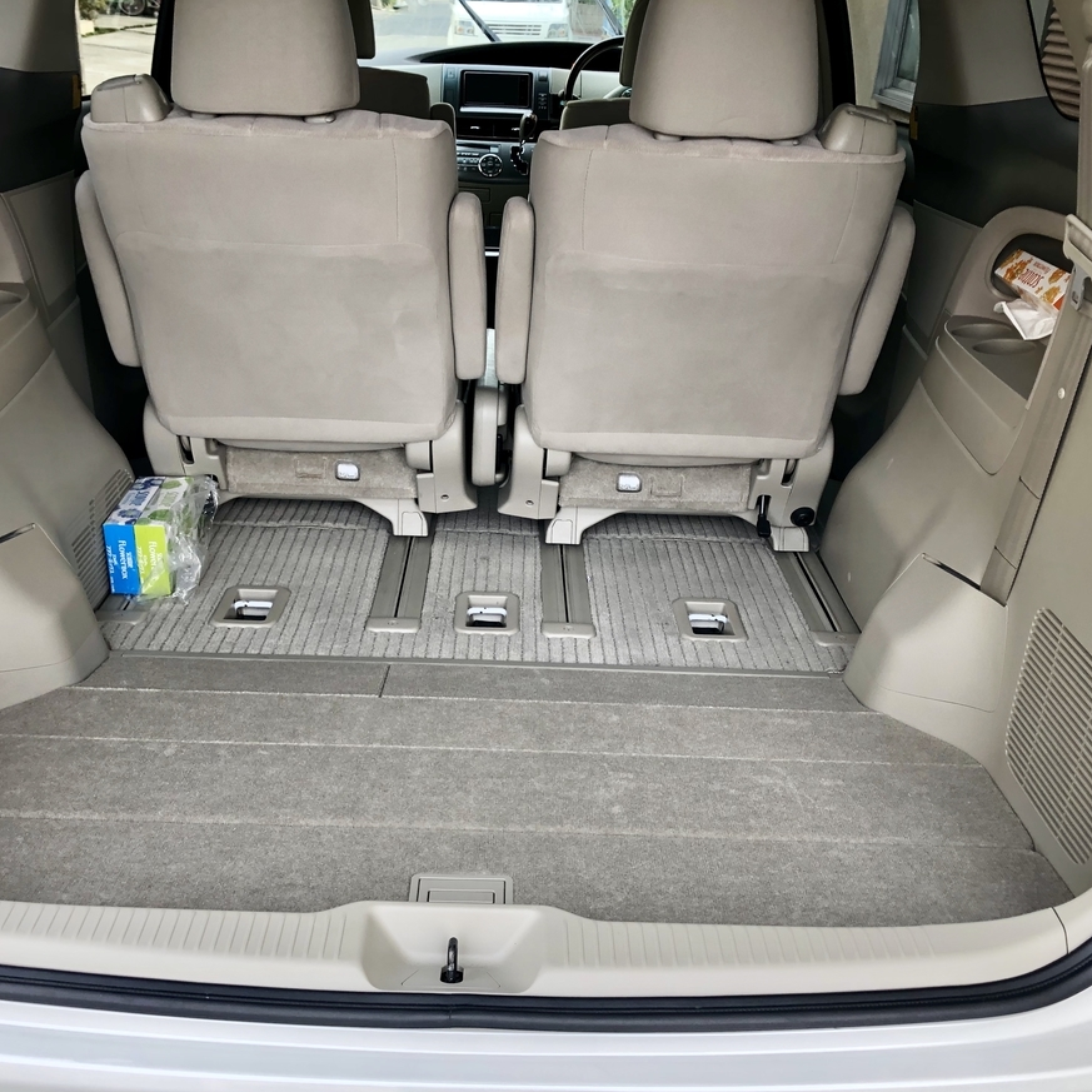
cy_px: 555
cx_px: 523
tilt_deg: -26.2
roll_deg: -2.9
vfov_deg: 48.4
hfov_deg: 48.4
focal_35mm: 34
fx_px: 1213
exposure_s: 1/120
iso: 32
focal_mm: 3.99
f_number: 1.8
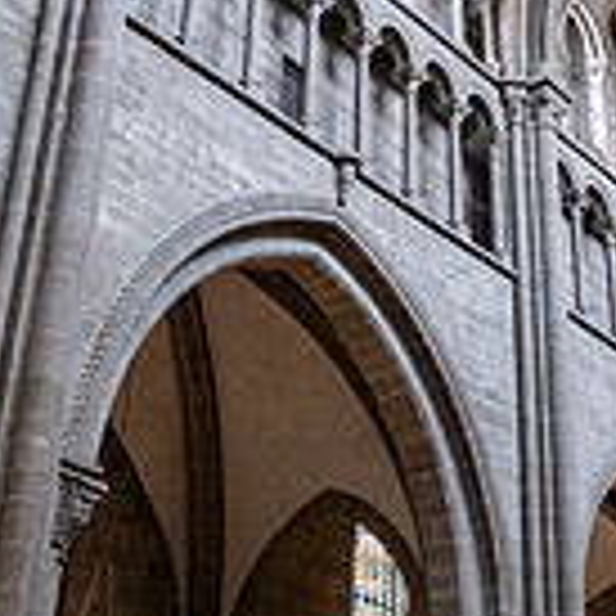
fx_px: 1349
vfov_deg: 25.2
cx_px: 396
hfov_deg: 25.6
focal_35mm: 67
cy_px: 112
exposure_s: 1/25
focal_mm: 16
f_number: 2.8
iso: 1600
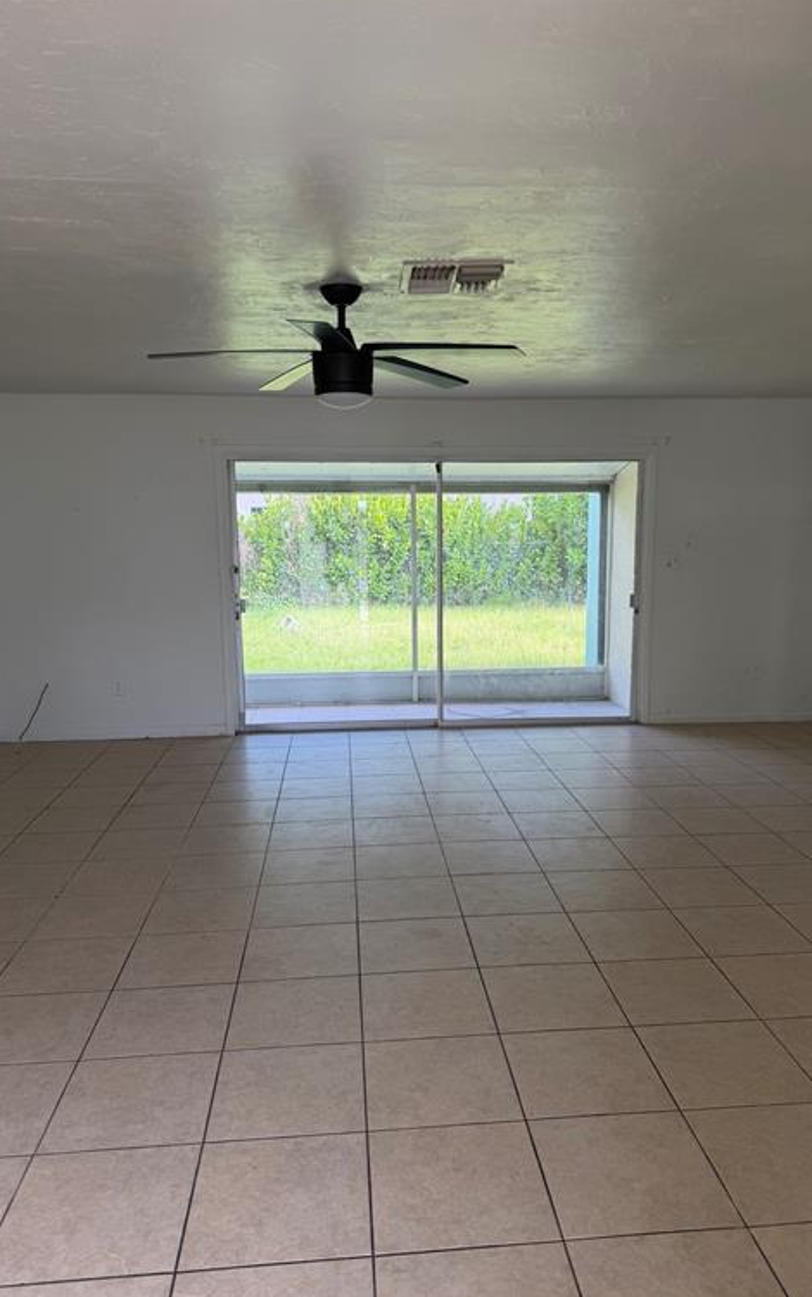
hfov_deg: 47.6
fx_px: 920
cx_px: 425
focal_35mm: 26
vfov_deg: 70.4
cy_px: 653
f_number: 1.78
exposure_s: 1/152
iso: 100
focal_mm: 6.76
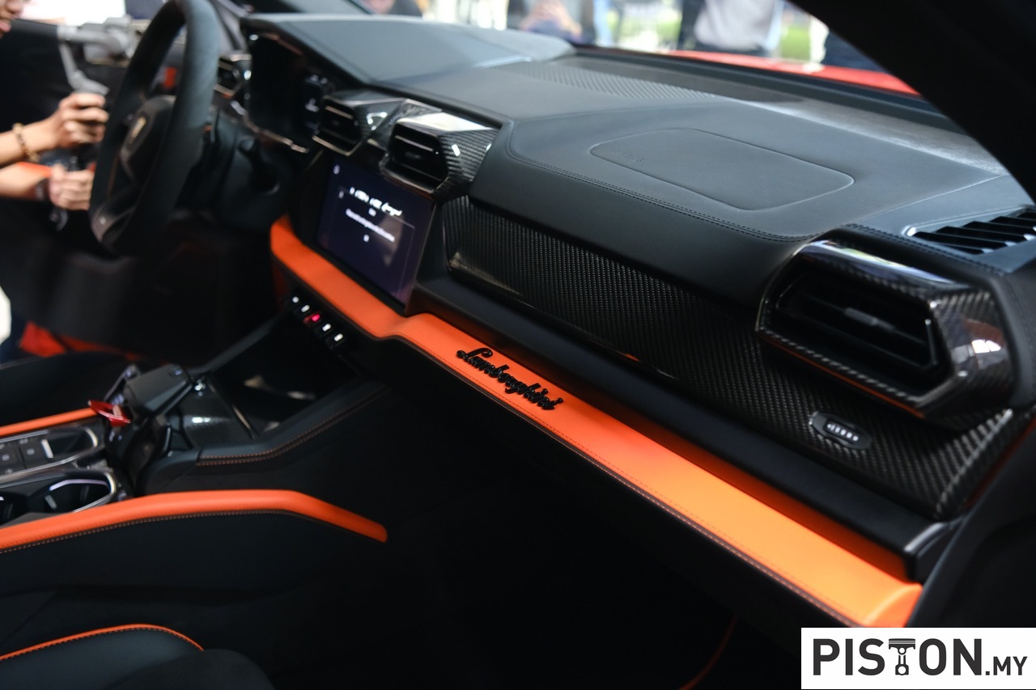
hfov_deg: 54.4
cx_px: 518
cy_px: 345
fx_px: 1007
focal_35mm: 35
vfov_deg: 37.8
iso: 3200
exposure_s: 1/160
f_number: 2.5
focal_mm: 23
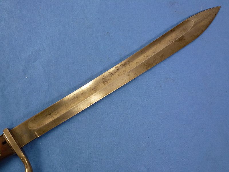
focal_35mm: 33
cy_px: 86
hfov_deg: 55.4
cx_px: 114
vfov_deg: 42.9
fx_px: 218
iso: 160
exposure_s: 1/60
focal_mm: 5.9
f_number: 3.6
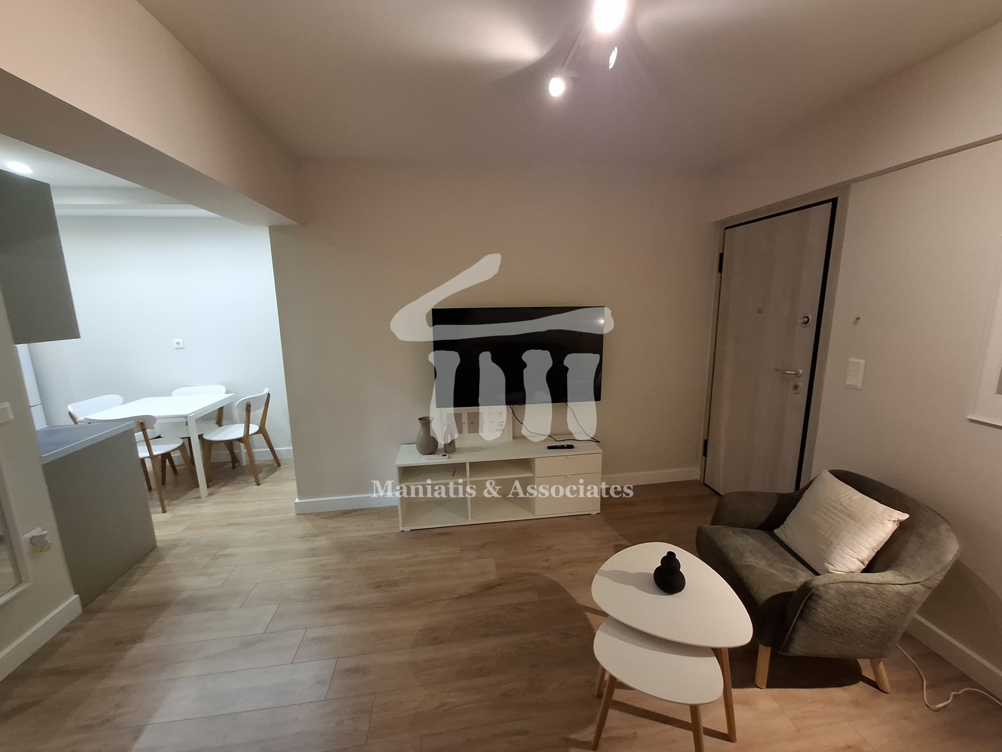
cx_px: 501
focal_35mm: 13
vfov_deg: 89.9
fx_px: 376
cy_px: 376
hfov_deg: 106.2
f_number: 2.2
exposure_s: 1/33
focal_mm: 1.74
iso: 160
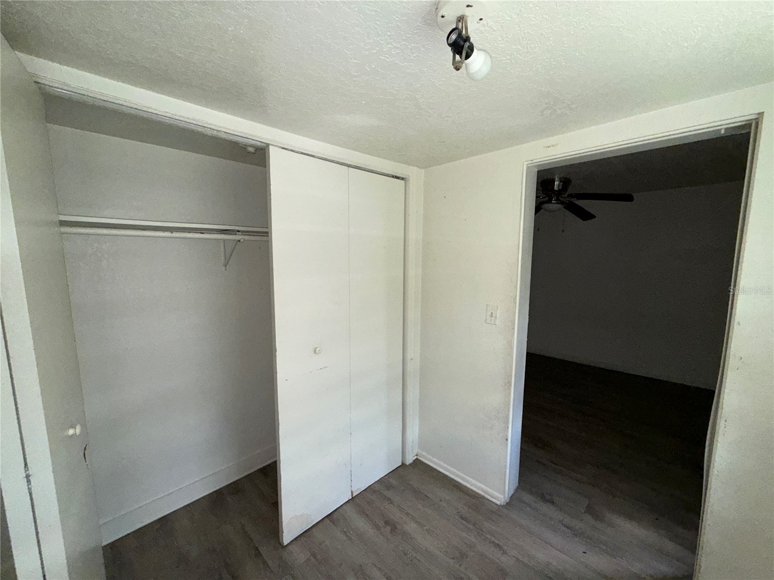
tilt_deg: -5.5
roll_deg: -0.1
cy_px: 290
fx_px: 313
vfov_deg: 85.7
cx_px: 387
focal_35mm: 14
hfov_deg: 102.1
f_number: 2.2
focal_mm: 2.22
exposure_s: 1/80
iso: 160
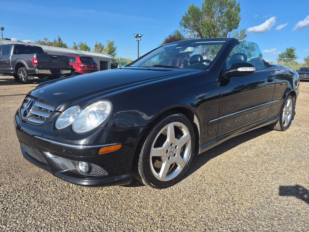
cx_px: 154
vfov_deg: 58.9
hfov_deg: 73.9
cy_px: 116
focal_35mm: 23
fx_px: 205
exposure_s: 1/4416
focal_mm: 5.4
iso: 80
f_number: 1.8
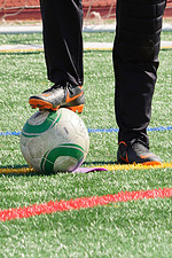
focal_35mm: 621
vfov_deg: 3.3
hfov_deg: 2.2
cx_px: 111
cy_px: -63
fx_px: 4450
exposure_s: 1/250
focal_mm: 241
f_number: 11
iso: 200
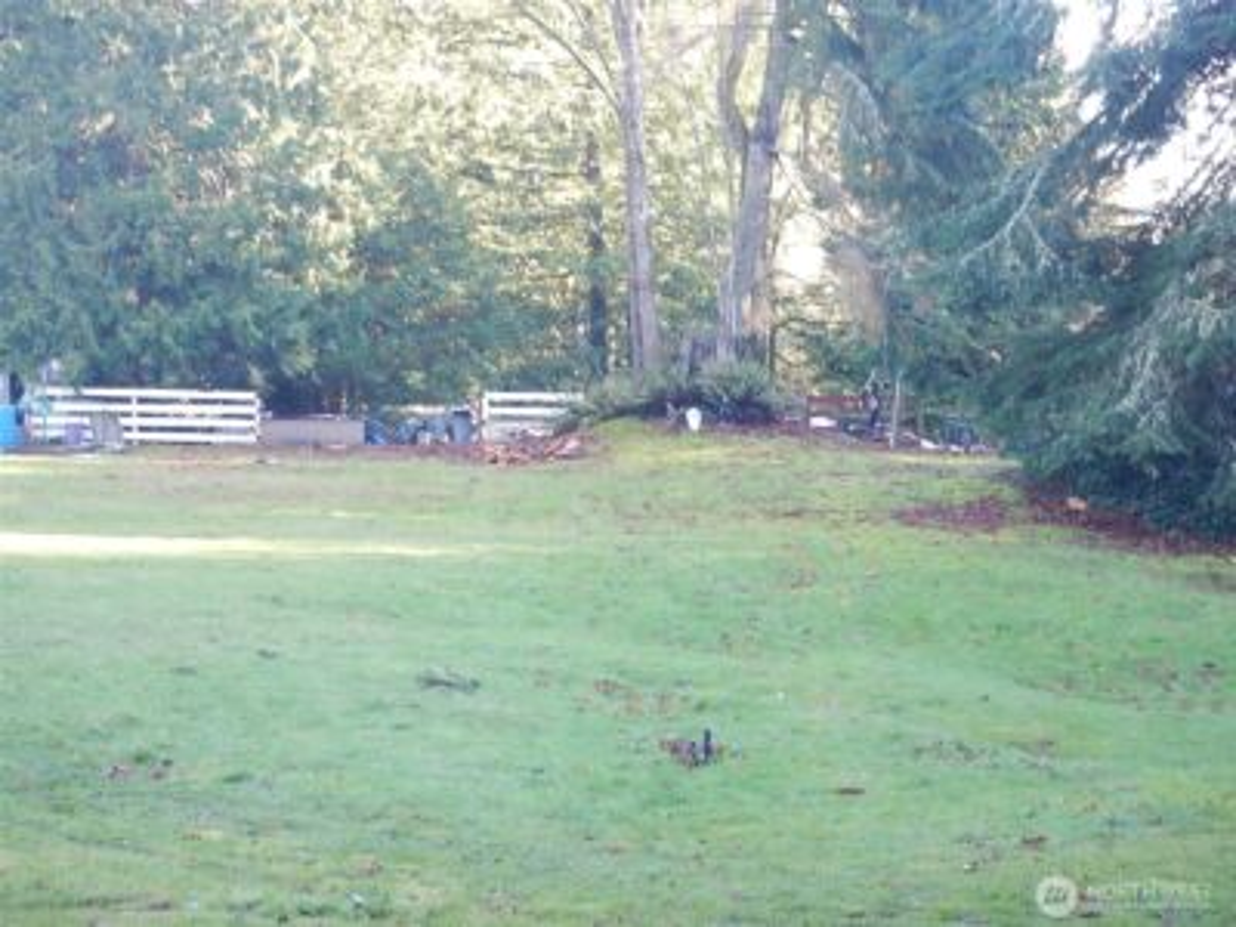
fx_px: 2392
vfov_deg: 21.9
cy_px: 464
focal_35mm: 67
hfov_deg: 29.0
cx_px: 618
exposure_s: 1/30
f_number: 4.5
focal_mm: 12
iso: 220
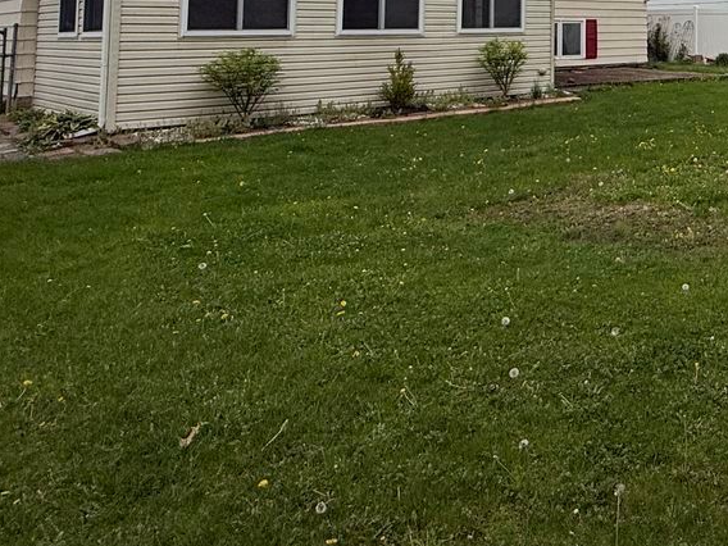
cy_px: -26
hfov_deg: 43.0
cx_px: 732
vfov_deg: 34.4
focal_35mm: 37
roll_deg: +0.9
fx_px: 778
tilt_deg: +4.9
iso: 50
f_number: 2.2
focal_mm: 2.22
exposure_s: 1/1745
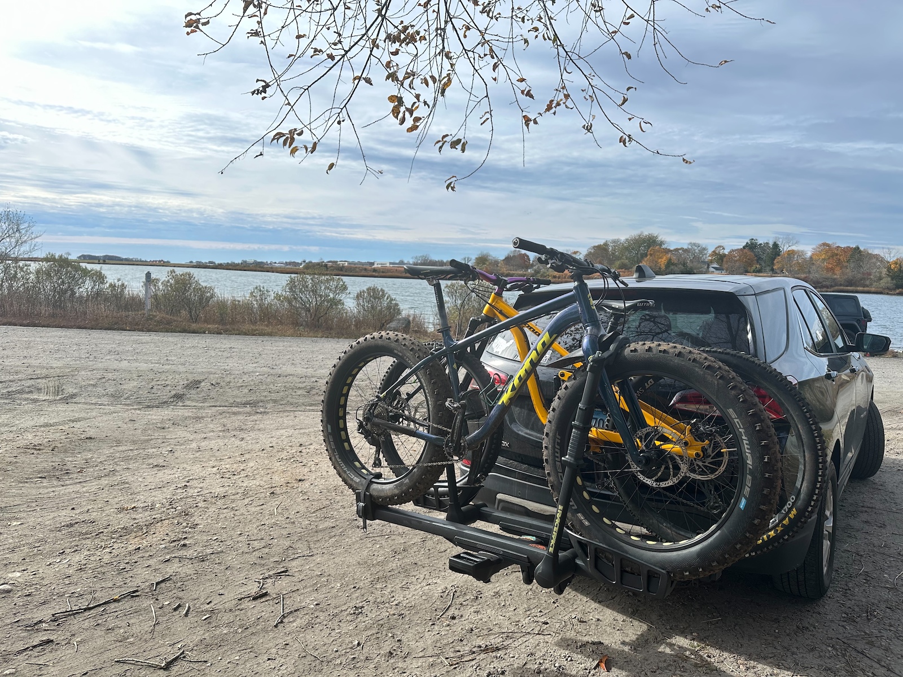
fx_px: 626
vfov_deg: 56.8
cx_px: 452
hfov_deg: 71.6
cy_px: 338
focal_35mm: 24
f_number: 1.78
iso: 80
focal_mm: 6.86
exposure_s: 1/1183
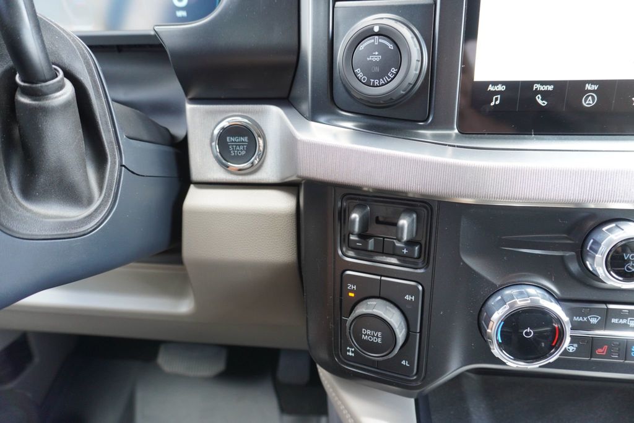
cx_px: 317
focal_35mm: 24
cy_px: 212
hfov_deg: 73.7
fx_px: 423
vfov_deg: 53.2
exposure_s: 1/60
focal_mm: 16
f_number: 4
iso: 500
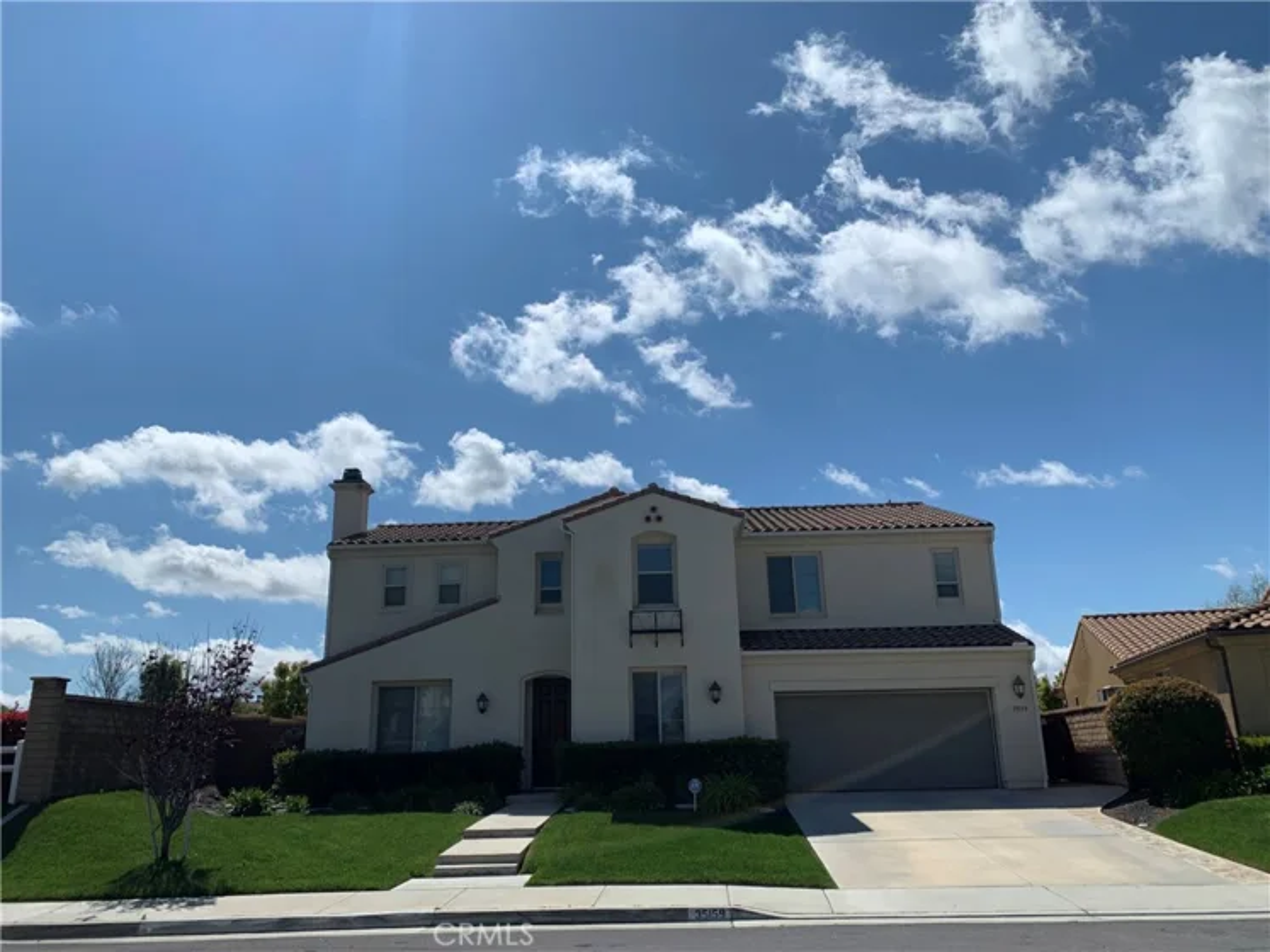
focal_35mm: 26
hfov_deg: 67.3
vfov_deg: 53.1
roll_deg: +1.1
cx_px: 635
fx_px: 954
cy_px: 476
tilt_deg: +15.9
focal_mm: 4.25
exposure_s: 1/6452
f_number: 1.8
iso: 25
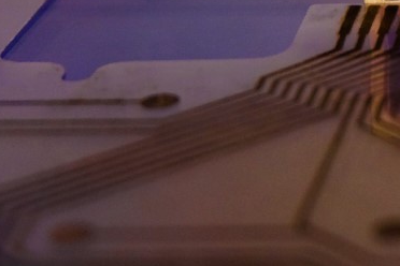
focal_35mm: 116
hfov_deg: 17.2
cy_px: 36
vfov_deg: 11.7
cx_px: 409
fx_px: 1289
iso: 500
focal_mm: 24.3
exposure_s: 1/60
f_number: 4.2
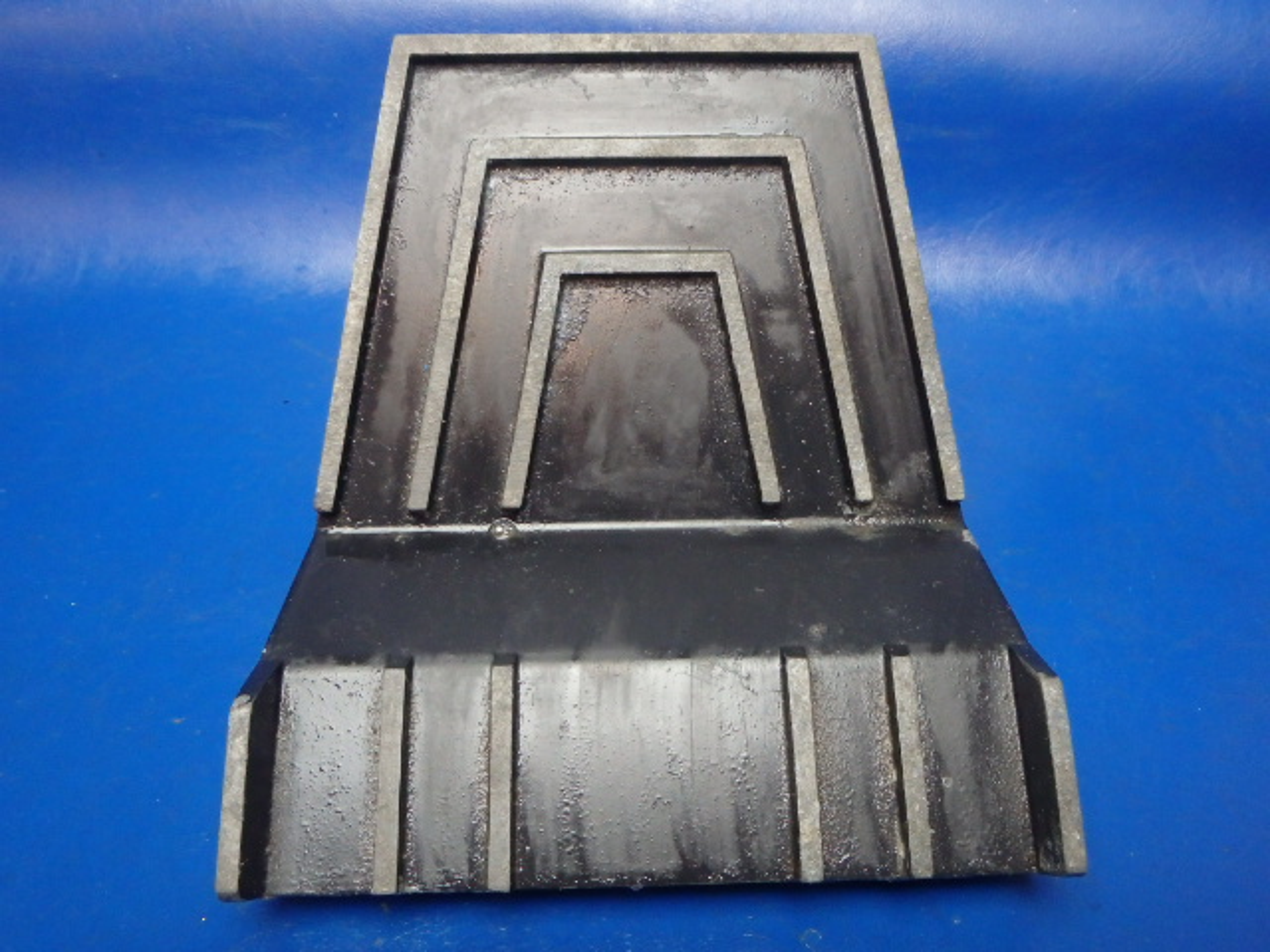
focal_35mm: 28
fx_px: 1027
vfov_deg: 49.7
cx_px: 635
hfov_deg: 63.4
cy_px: 476
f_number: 3.9
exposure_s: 1/30
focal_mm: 5
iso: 800
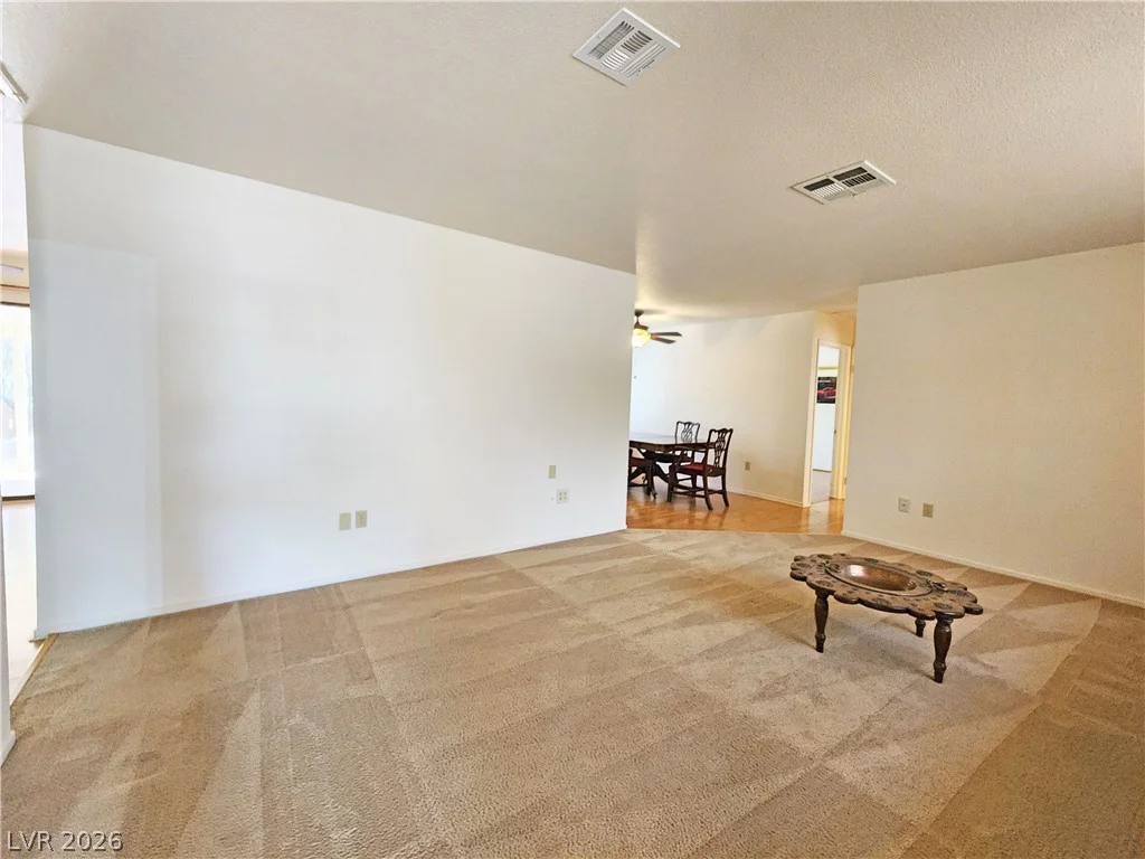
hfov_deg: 106.2
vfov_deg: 89.9
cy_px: 430
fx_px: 430
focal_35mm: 13
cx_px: 572
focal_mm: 2.2
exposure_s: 1/60
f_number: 2.2
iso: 320
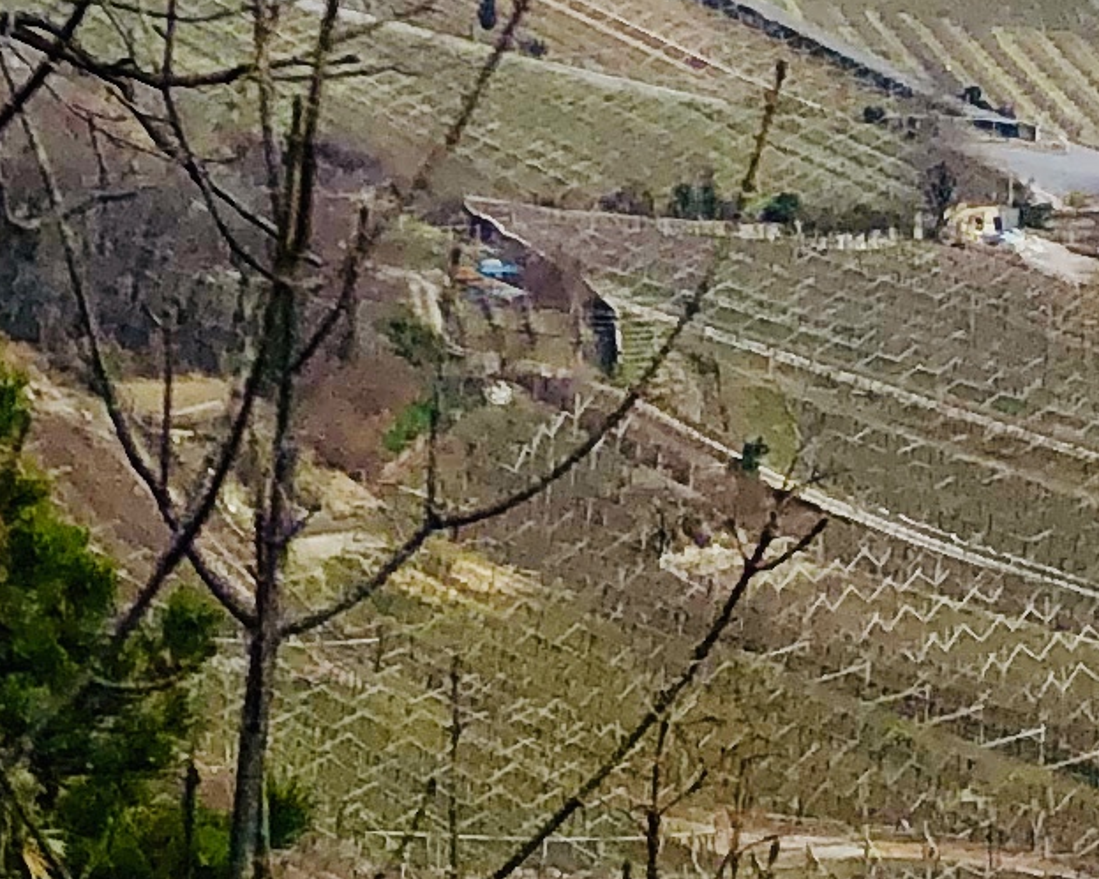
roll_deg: -0.7
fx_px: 5755
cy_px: -1041
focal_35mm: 177
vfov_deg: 8.2
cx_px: -1148
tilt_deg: -3.7
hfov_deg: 10.0
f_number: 1.8
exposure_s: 1/578
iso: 20
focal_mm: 3.99
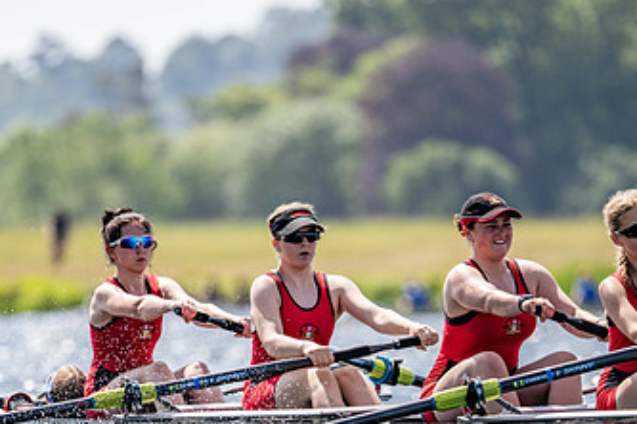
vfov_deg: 2.0
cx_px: 377
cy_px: 343
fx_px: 12314
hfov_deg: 3.0
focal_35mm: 696
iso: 220
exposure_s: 1/2500
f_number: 4.5
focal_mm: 400
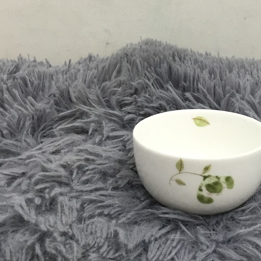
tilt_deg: -16.1
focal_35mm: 67
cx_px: 200
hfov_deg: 25.4
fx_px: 572
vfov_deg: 25.6
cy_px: 82
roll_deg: +0.5
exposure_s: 1/33
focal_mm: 3.3
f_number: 2.4
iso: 100
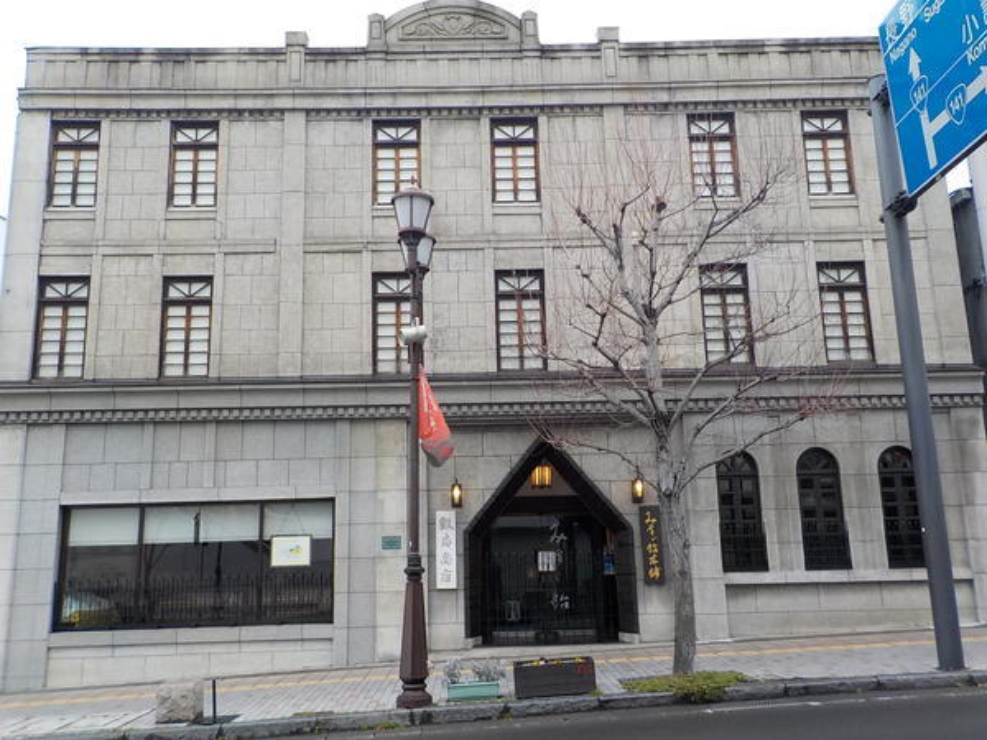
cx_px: 494
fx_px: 855
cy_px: 370
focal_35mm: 30
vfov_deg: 46.8
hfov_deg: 60.0
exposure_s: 1/50
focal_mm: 4.1
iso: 125
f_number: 3.3
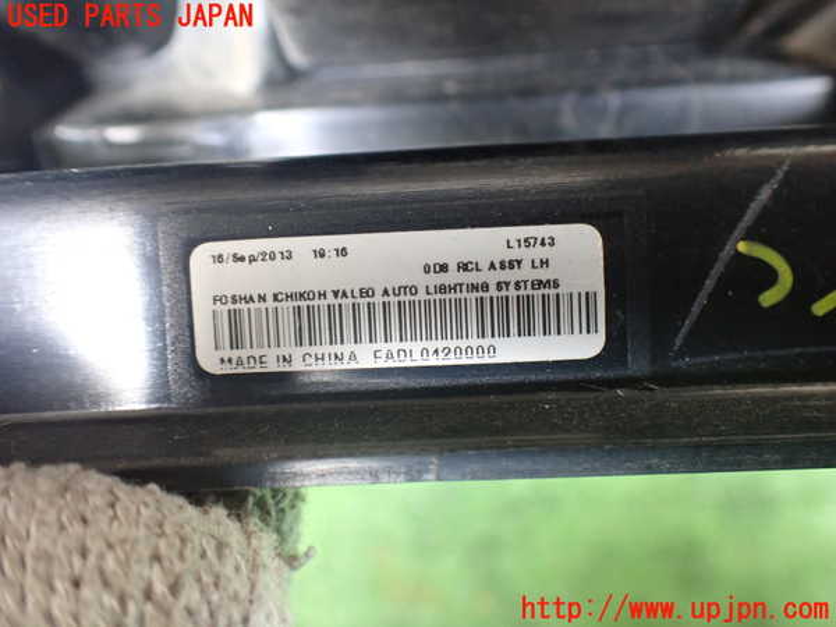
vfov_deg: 46.8
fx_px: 725
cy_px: 314
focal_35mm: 30
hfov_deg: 60.0
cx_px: 418
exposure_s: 1/80
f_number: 2.3
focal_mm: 5.4
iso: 800
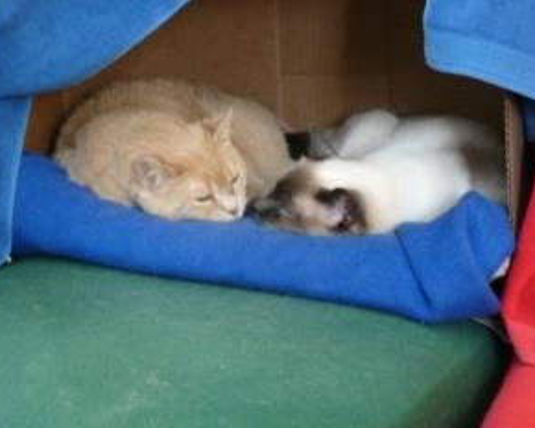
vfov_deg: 15.7
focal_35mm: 98
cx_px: 247
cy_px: 133
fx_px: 1552
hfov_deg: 19.6
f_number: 3.4
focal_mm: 11.5
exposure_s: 1/8
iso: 400
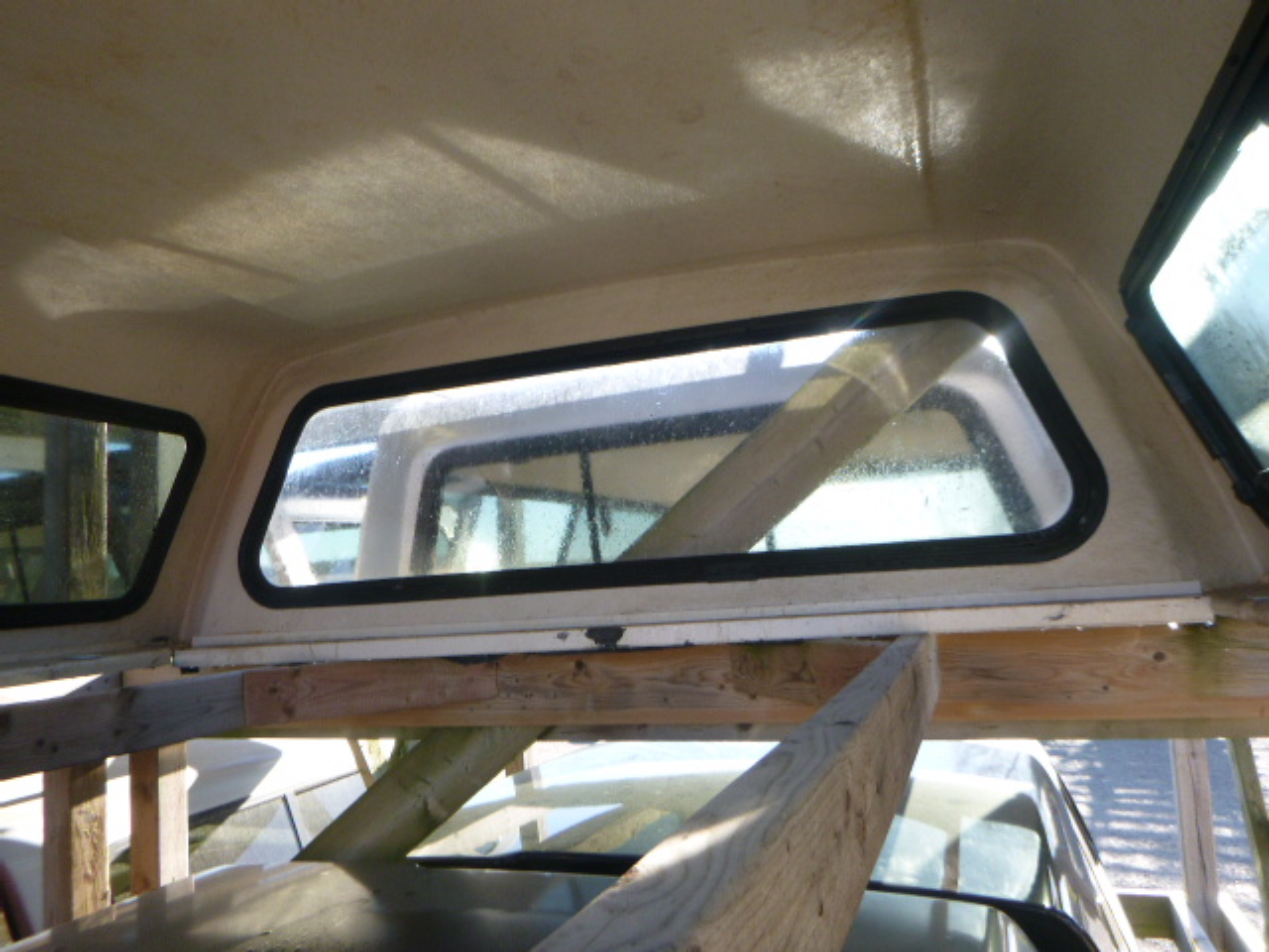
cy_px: 476
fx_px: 916
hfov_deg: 69.4
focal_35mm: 25
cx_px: 634
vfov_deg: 54.9
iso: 100
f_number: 3.9
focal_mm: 4.5
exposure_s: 1/80
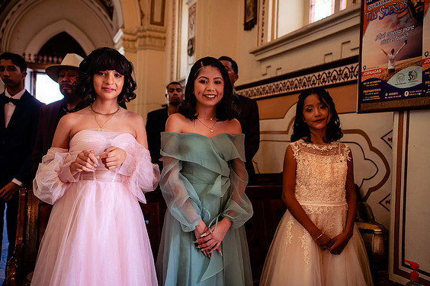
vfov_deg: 36.9
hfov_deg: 53.1
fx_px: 430
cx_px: 217
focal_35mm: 36
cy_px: 140
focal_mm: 35
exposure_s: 1/320
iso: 1250
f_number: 3.2
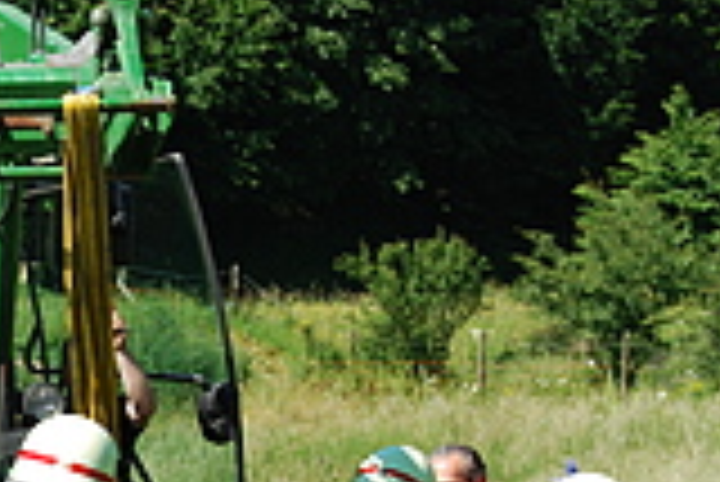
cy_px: 496
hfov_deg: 9.9
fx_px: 4104
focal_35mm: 205
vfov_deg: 6.7
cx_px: -110
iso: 100
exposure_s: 1/200
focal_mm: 46
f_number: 7.1
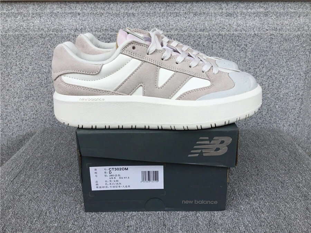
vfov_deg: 45.4
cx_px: 156
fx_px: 279
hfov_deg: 58.4
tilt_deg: -19.3
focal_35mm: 31
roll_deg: +0.6
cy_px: 116
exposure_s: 1/426
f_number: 2.4
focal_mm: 3.3
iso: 25
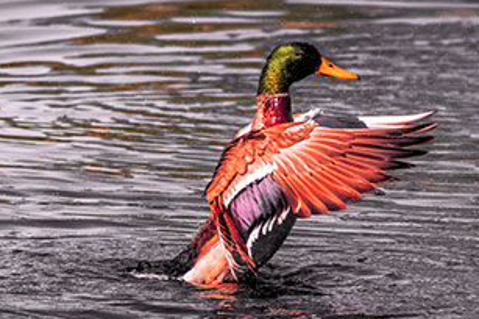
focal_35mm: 978
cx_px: 176
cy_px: 199
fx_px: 12999
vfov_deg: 1.4
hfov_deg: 2.1
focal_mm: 600
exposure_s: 1/2500
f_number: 11
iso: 4000
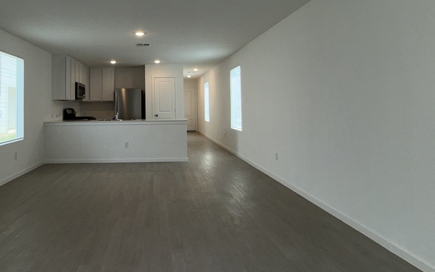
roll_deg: +0.8
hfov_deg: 71.2
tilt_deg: +3.4
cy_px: 94
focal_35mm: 25
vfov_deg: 48.5
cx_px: 160
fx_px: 296
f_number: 2.2
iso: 20
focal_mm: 2.22
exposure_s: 1/122
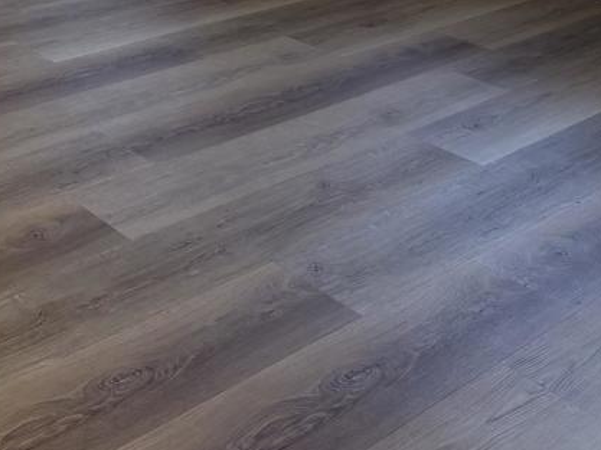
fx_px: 1023
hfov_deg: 30.2
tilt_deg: -11.6
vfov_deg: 22.7
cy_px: -94
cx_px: -16
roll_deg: -0.1
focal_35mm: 59
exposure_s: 1/229
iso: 200
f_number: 1.78
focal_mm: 6.76
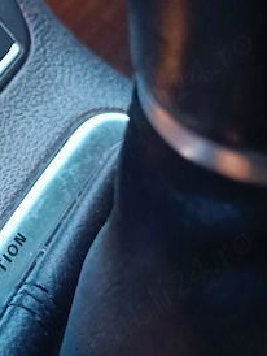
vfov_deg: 27.7
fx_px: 719
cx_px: -104
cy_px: 138
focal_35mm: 70
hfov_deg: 19.1
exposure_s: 1/16.7
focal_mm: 4.71
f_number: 1.79
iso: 5459
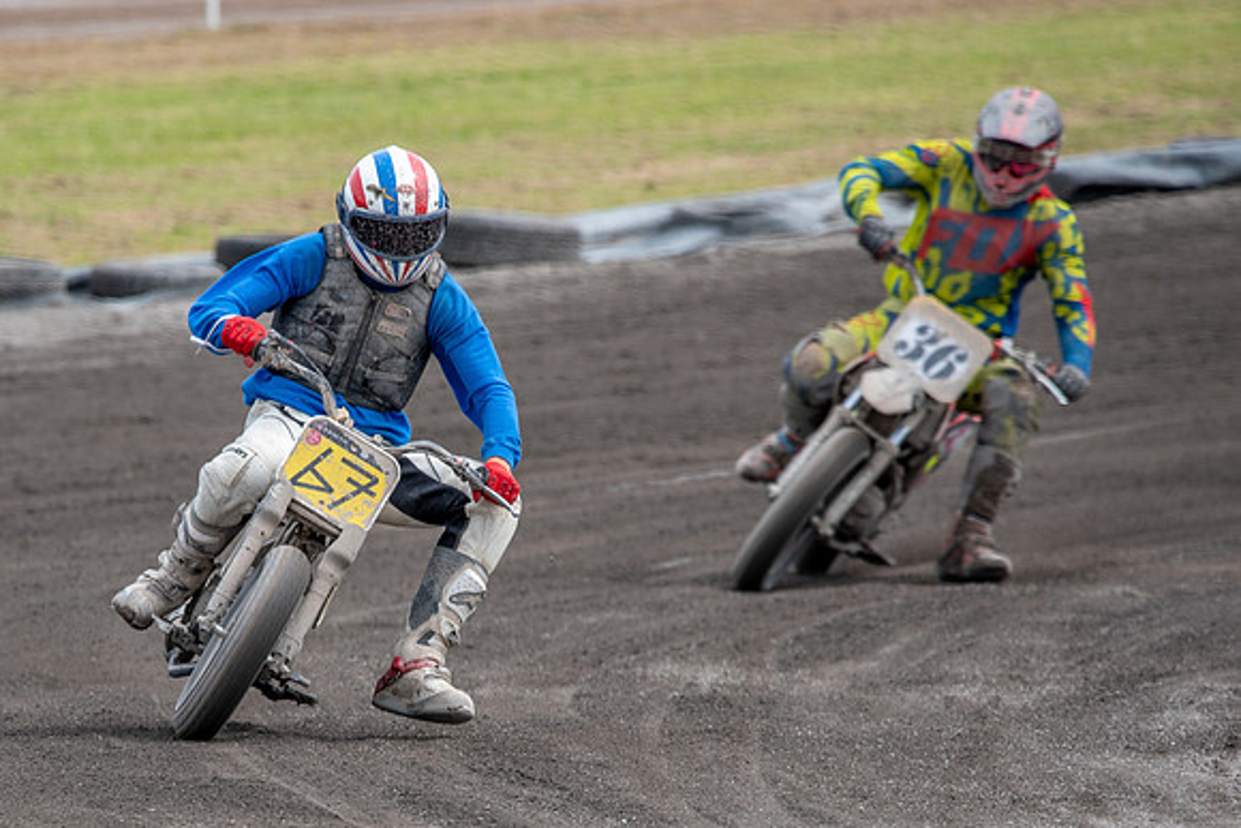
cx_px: 412
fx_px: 24660
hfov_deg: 2.9
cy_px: 592
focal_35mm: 715
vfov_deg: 1.9
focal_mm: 500
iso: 200
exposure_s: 1/400
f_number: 7.1
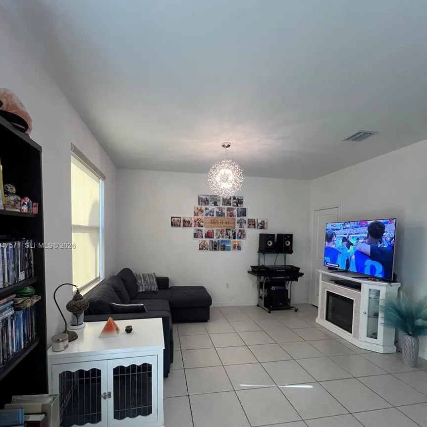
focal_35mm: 16
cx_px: 207
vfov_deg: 86.8
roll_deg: -0.2
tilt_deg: -2.1
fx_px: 223
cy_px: 246
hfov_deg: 87.4
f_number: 1.8
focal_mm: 1.57
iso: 160
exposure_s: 1/120
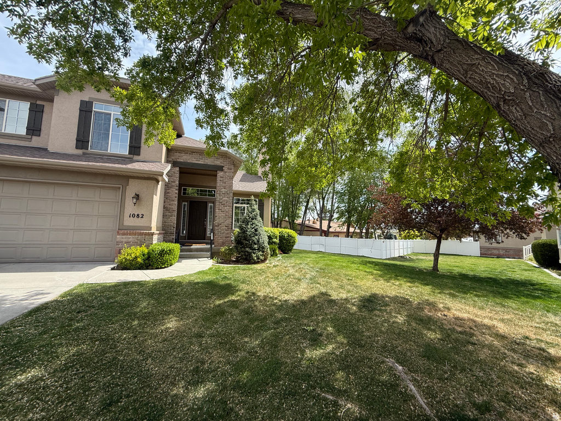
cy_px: 210
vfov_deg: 85.7
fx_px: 227
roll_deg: -1.1
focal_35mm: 14
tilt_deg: +5.4
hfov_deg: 102.1
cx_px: 280
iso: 50
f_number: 2.2
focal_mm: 2.22
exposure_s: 1/914
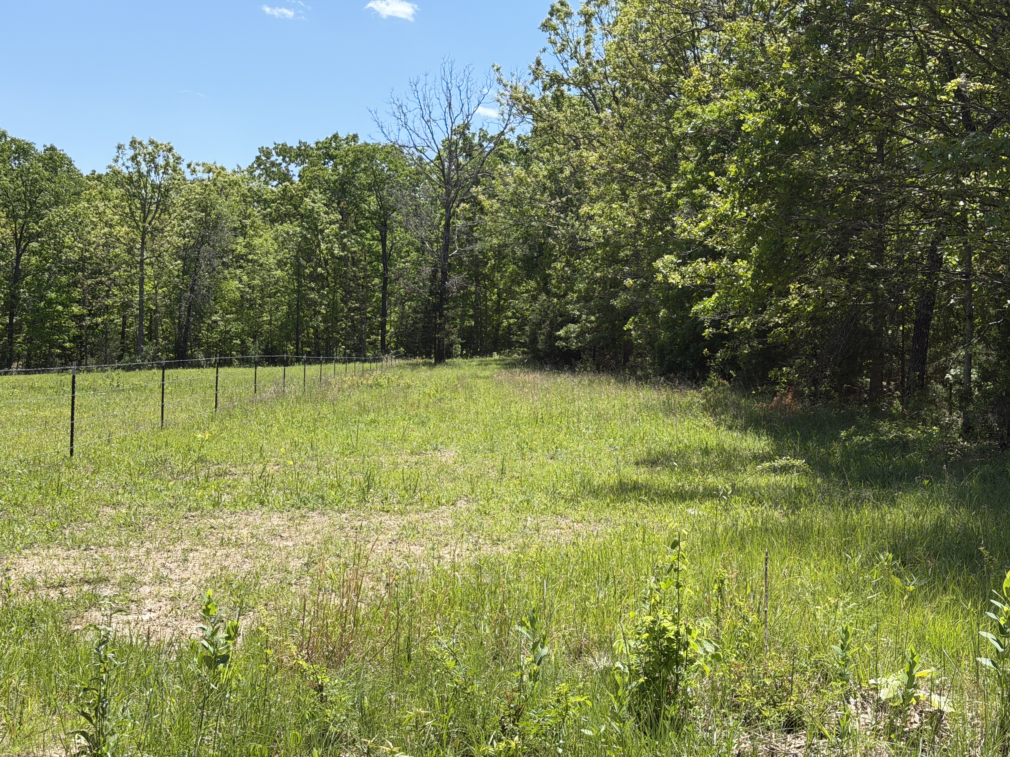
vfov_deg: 30.3
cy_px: 378
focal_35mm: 48
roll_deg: -0.7
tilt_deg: -3.3
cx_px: 505
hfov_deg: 39.7
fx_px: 1401
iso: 64
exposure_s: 1/2577
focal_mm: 6.76
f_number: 1.78
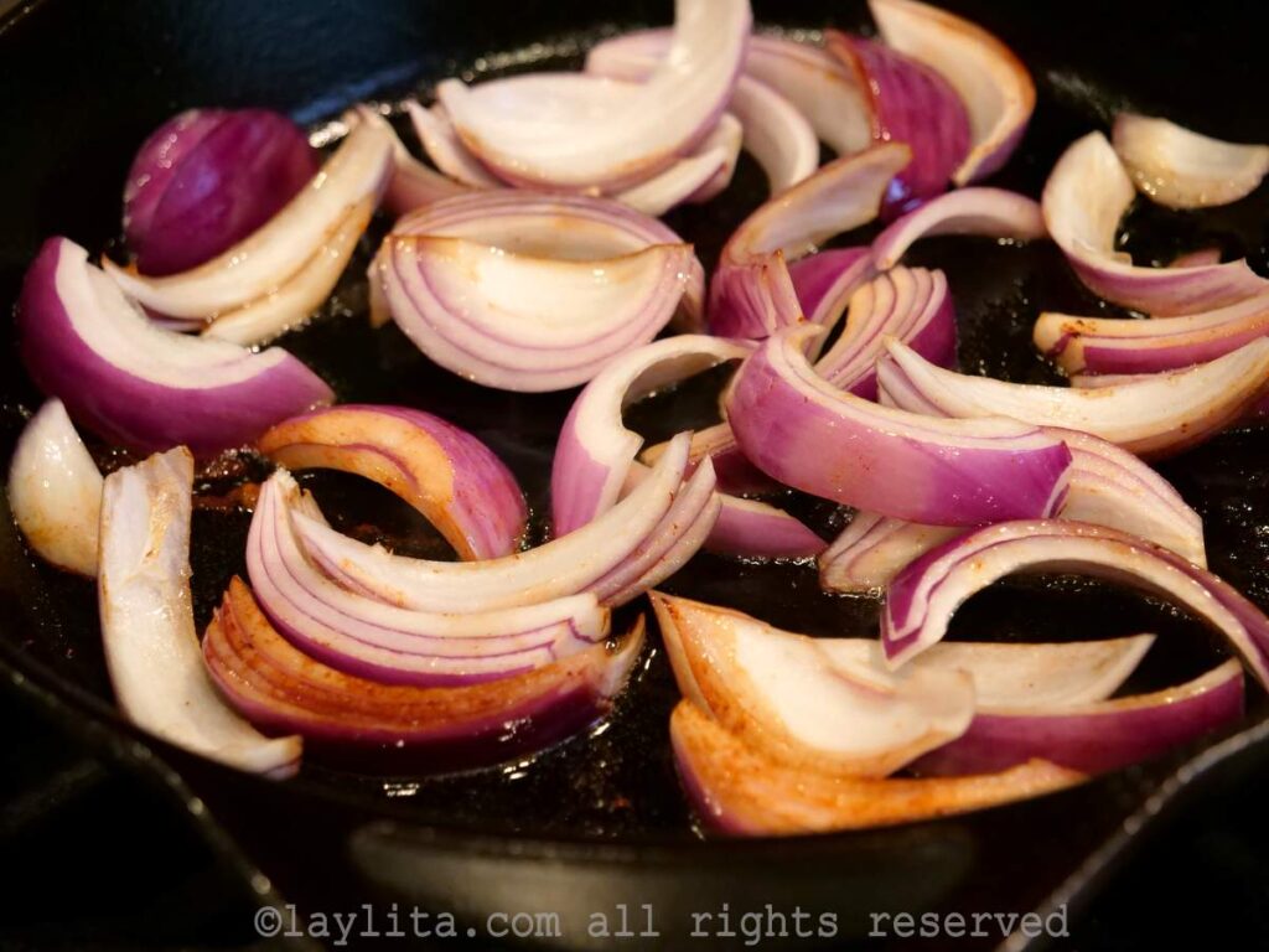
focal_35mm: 64
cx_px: 634
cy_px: 476
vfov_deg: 22.9
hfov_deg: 30.3
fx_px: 2346
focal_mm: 32
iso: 2500
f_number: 3.8
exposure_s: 1/80
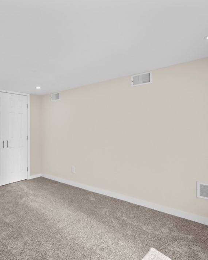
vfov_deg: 72.6
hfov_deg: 54.5
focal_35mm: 23
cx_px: 28
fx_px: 177
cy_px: 129
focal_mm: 16
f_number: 4
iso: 400
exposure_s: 1/40
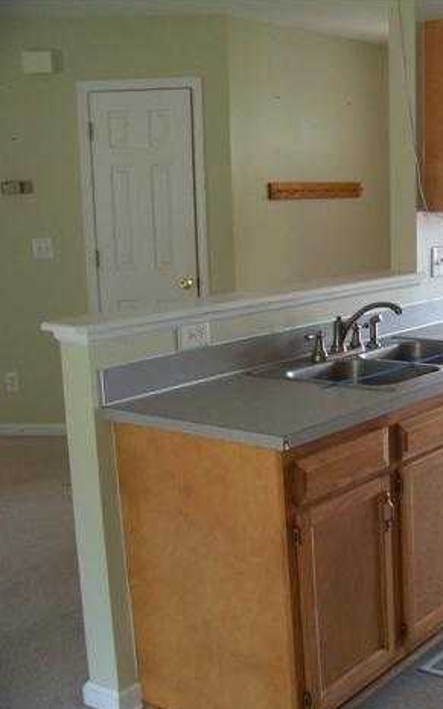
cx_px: 475
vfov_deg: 41.8
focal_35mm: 48
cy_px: 361
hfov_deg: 25.1
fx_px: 928
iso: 160
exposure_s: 1/30
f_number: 2.8
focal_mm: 5.85
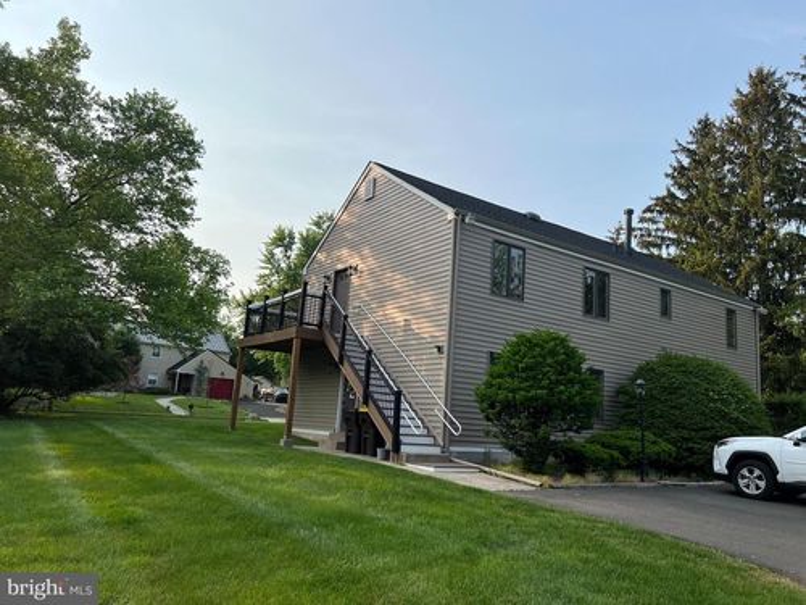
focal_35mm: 26
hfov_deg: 67.3
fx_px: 605
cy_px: 302
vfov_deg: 53.1
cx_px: 403
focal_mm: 5.7
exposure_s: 1/3257
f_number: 1.5
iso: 50
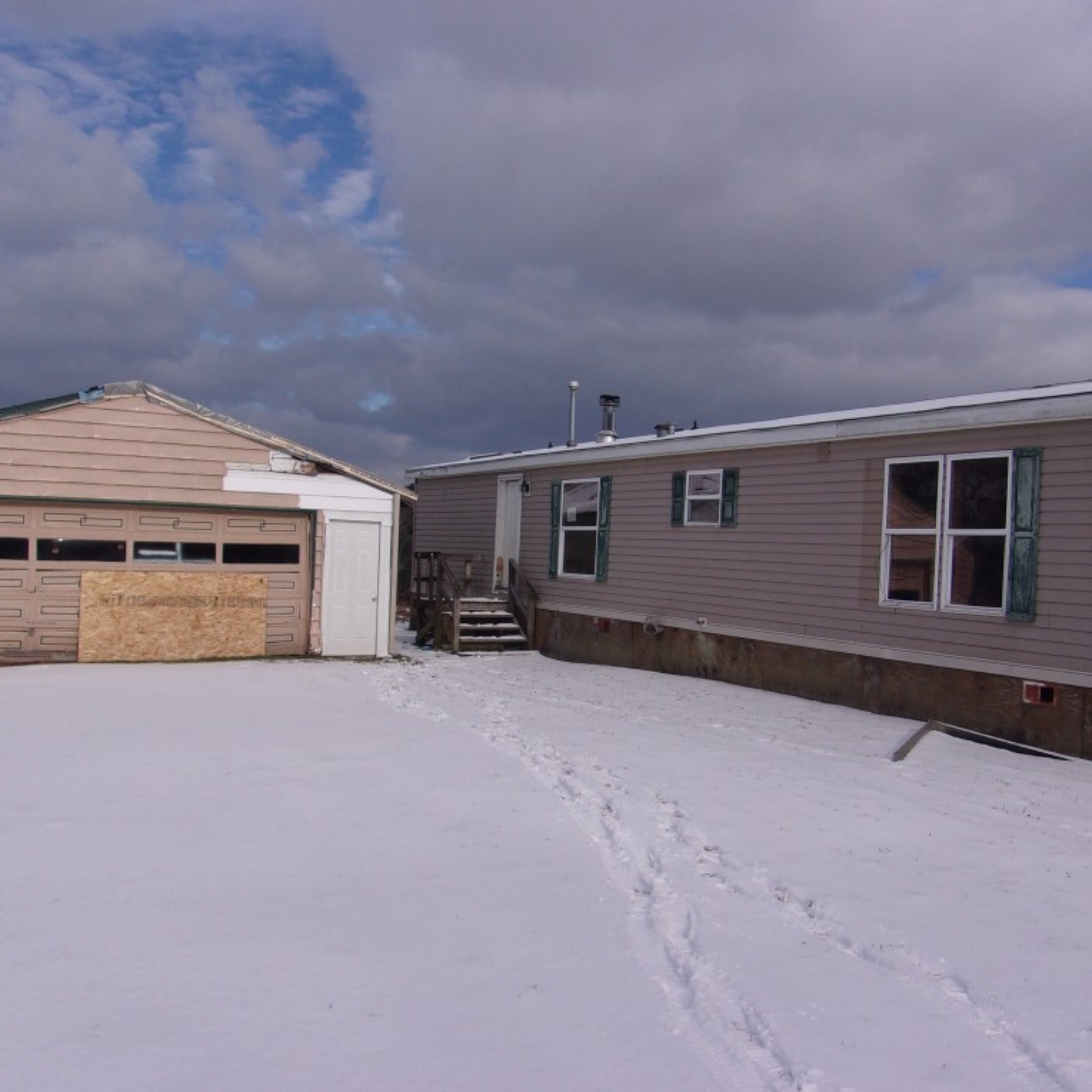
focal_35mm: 32
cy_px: 545
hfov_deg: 51.0
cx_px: 612
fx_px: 1142
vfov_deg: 51.1
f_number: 10.4
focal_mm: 4.9
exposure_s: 1/240
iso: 80
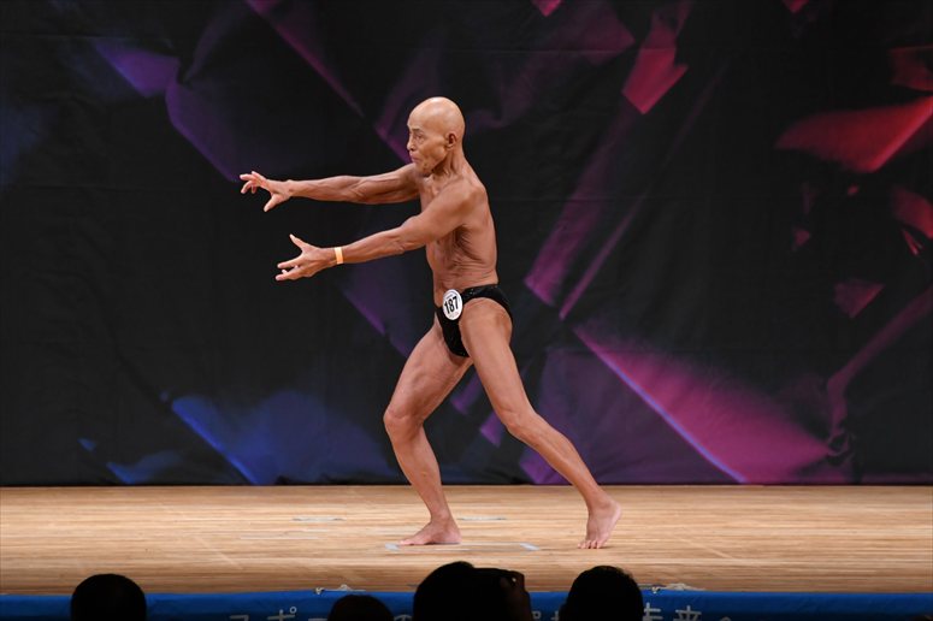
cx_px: 466
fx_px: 6606
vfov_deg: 5.4
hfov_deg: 8.1
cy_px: 310
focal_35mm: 255
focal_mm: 170
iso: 2500
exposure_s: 1/400
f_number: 5.6
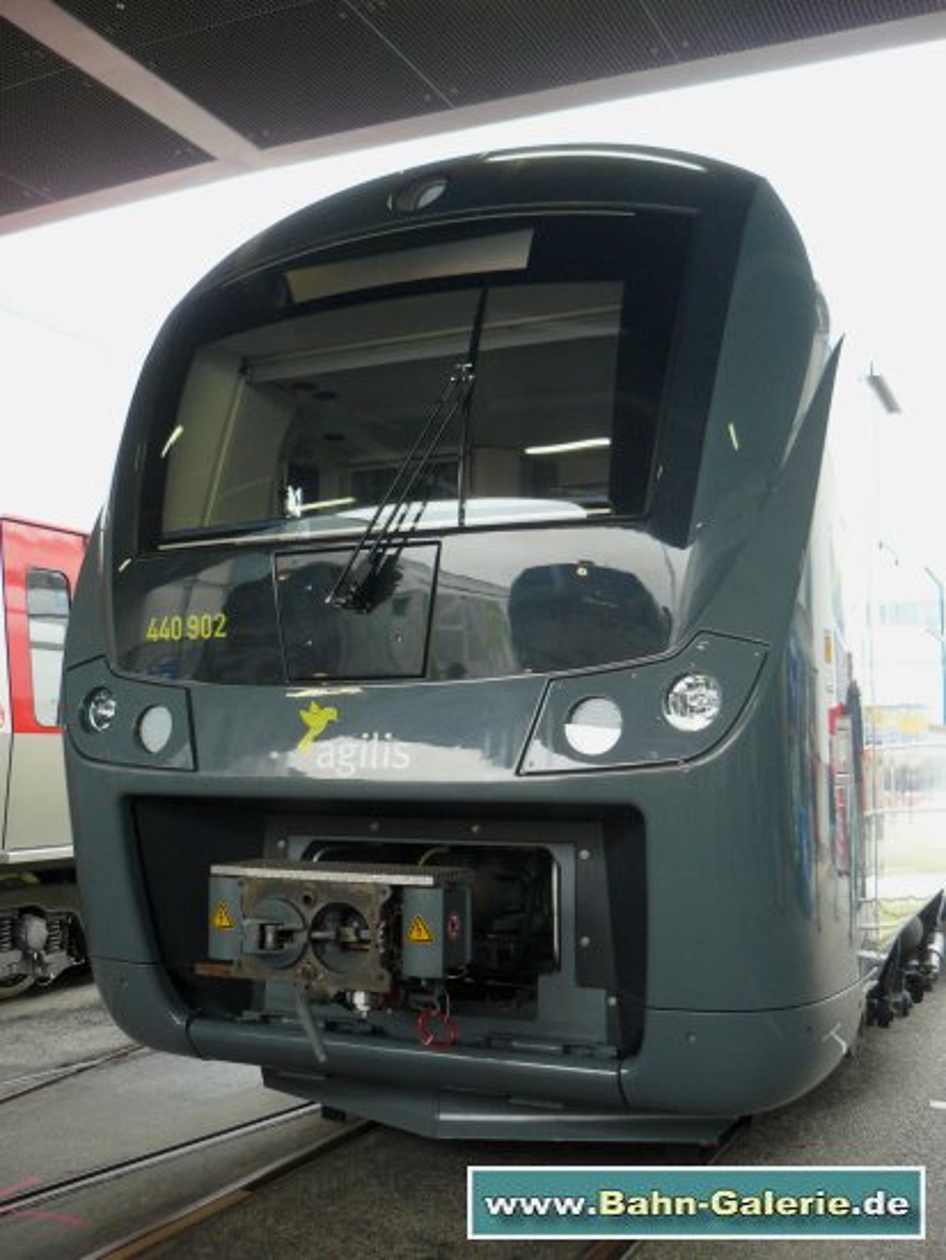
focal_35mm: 36
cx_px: 473
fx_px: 1311
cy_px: 630
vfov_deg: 51.3
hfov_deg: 39.7
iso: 160
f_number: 2.8
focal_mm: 6
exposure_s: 1/30
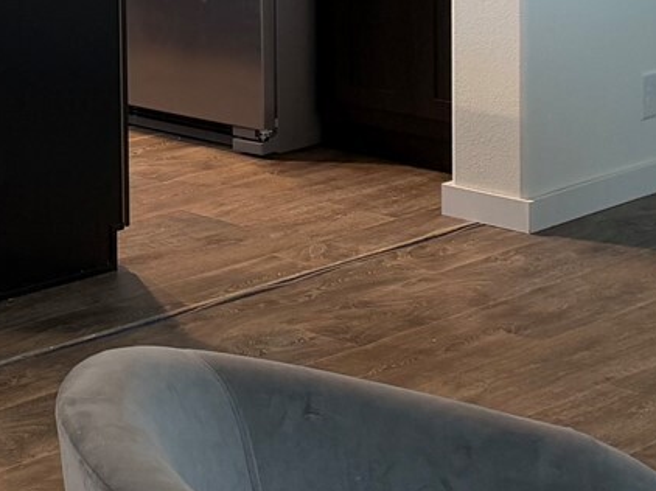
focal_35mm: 91
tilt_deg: -2.8
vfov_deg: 15.4
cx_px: -541
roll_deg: +2.7
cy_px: -163
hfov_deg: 17.4
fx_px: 1724
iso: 125
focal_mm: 6.76
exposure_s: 1/60
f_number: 1.78
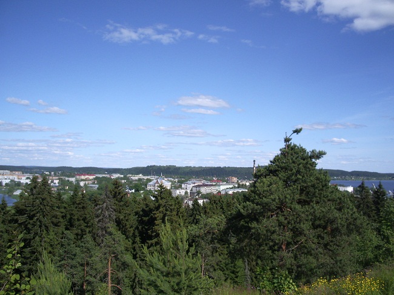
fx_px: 398
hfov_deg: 52.6
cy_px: 148
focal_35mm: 35
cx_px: 197
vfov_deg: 40.7
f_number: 4.3
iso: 80
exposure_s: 1/1000
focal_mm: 5.8
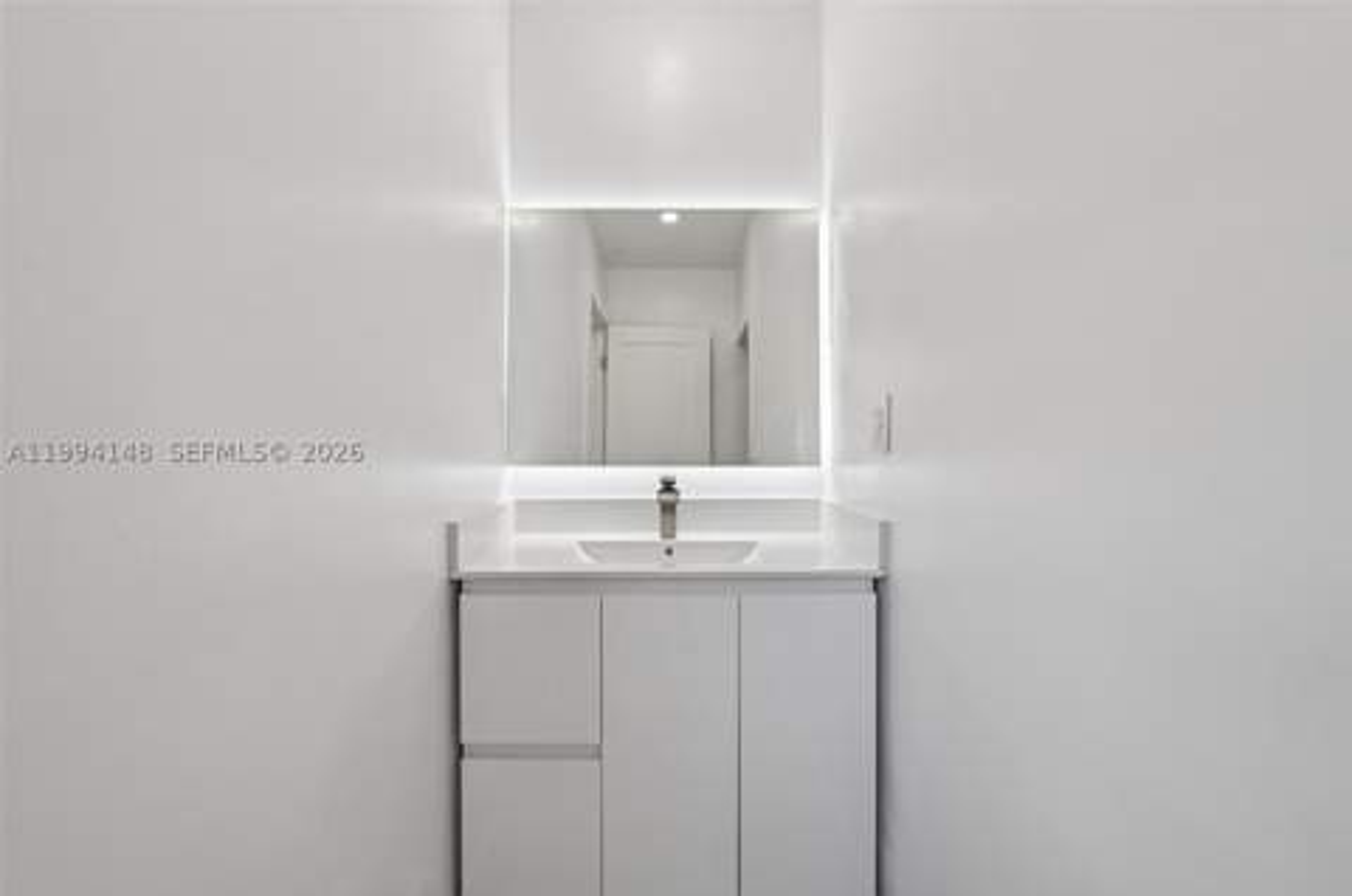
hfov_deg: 104.4
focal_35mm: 14
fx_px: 525
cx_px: 676
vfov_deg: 81.0
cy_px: 448
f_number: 8
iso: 100
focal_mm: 14
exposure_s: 1/25
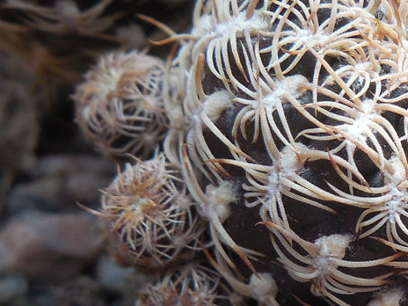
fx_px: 1261
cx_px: 482
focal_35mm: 107
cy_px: 262
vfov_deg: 13.7
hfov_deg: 17.6
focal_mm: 5.6
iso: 125
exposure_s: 1/160
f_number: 3.6
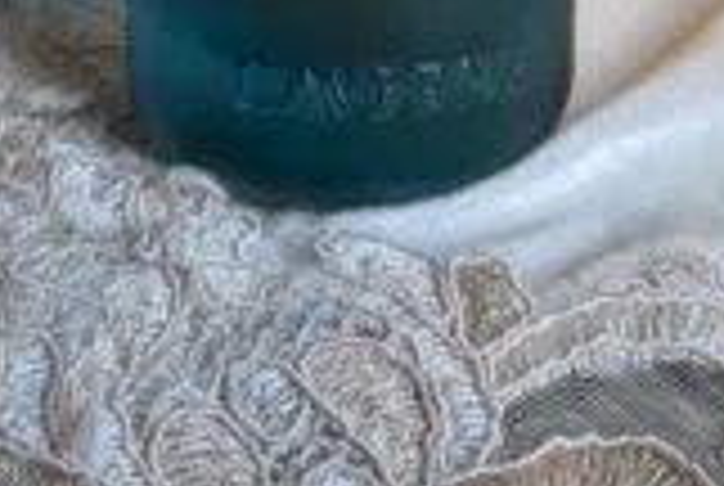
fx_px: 1995
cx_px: 351
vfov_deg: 11.9
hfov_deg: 20.6
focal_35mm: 99
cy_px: -580
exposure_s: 1/46.5
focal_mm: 6.81
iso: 48
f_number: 1.85
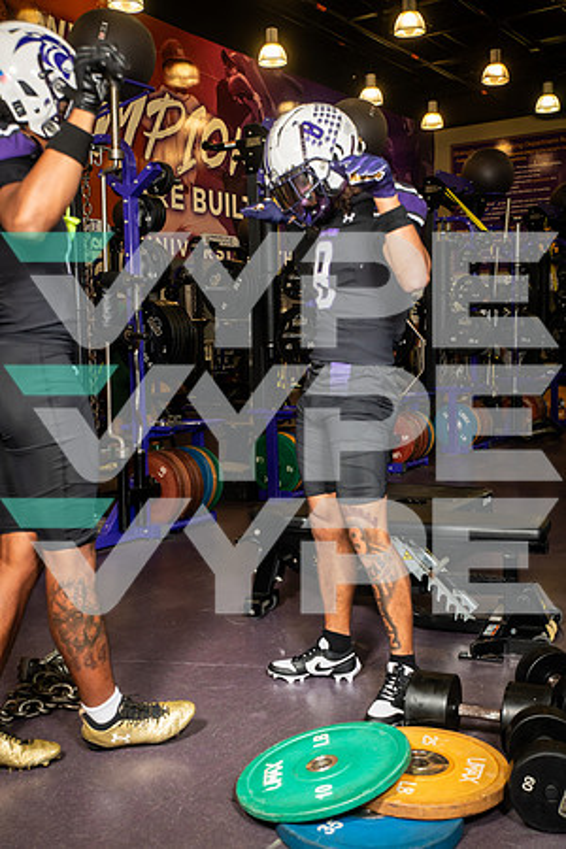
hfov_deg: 33.4
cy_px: 424
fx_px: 943
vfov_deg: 48.5
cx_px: 283
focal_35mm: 40
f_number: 5.6
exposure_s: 1/250
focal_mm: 40
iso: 500
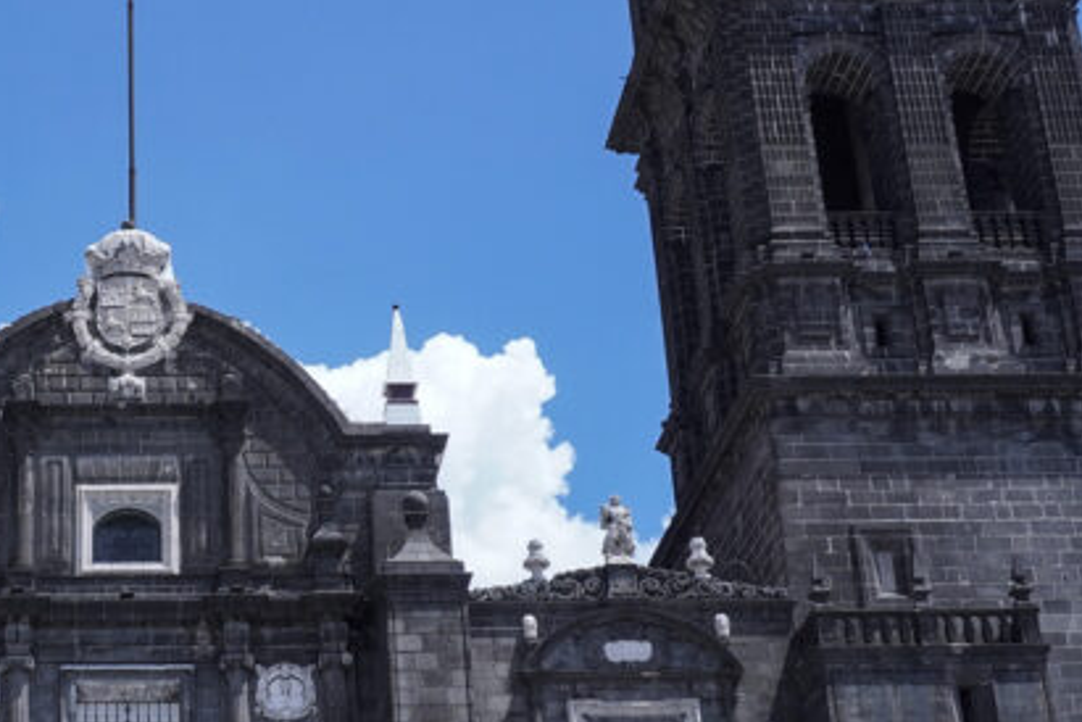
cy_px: 474
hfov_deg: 28.2
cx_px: 197
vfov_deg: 19.4
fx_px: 2104
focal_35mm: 70
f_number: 7.1
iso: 320
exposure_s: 1/1250
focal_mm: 16
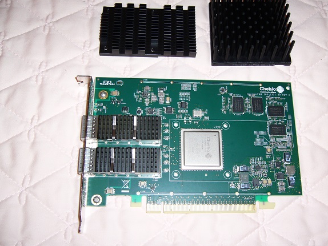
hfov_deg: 47.8
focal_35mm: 39
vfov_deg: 36.8
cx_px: 182
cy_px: 112
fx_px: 370
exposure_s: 1/30
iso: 80
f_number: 2.8
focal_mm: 5.8
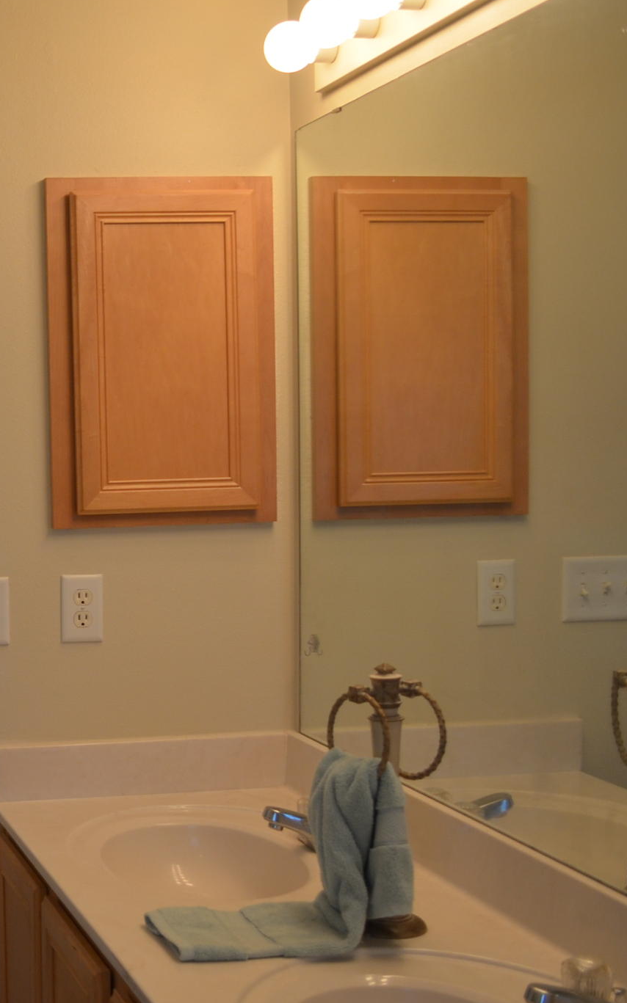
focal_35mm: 55
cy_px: 558
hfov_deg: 21.4
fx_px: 1504
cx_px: -182
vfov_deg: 36.9
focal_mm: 20
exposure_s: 1/125
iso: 400
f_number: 3.8
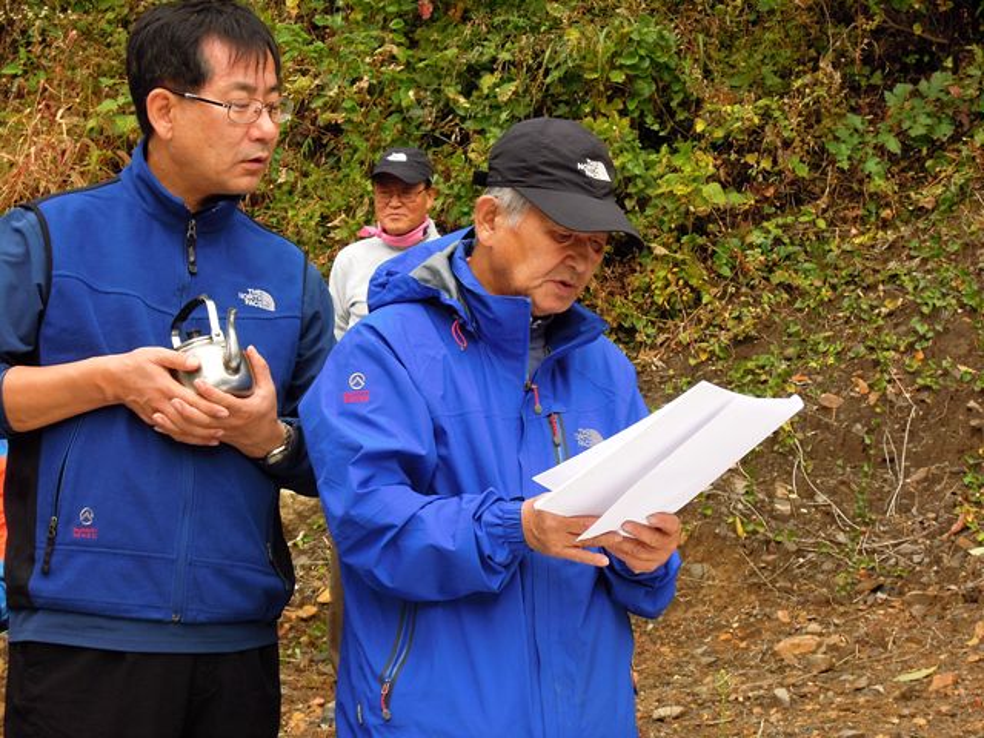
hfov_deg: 19.6
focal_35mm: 100
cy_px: 369
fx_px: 2843
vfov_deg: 14.8
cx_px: 492
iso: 400
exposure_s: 1/125
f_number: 5.5
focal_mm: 17.9
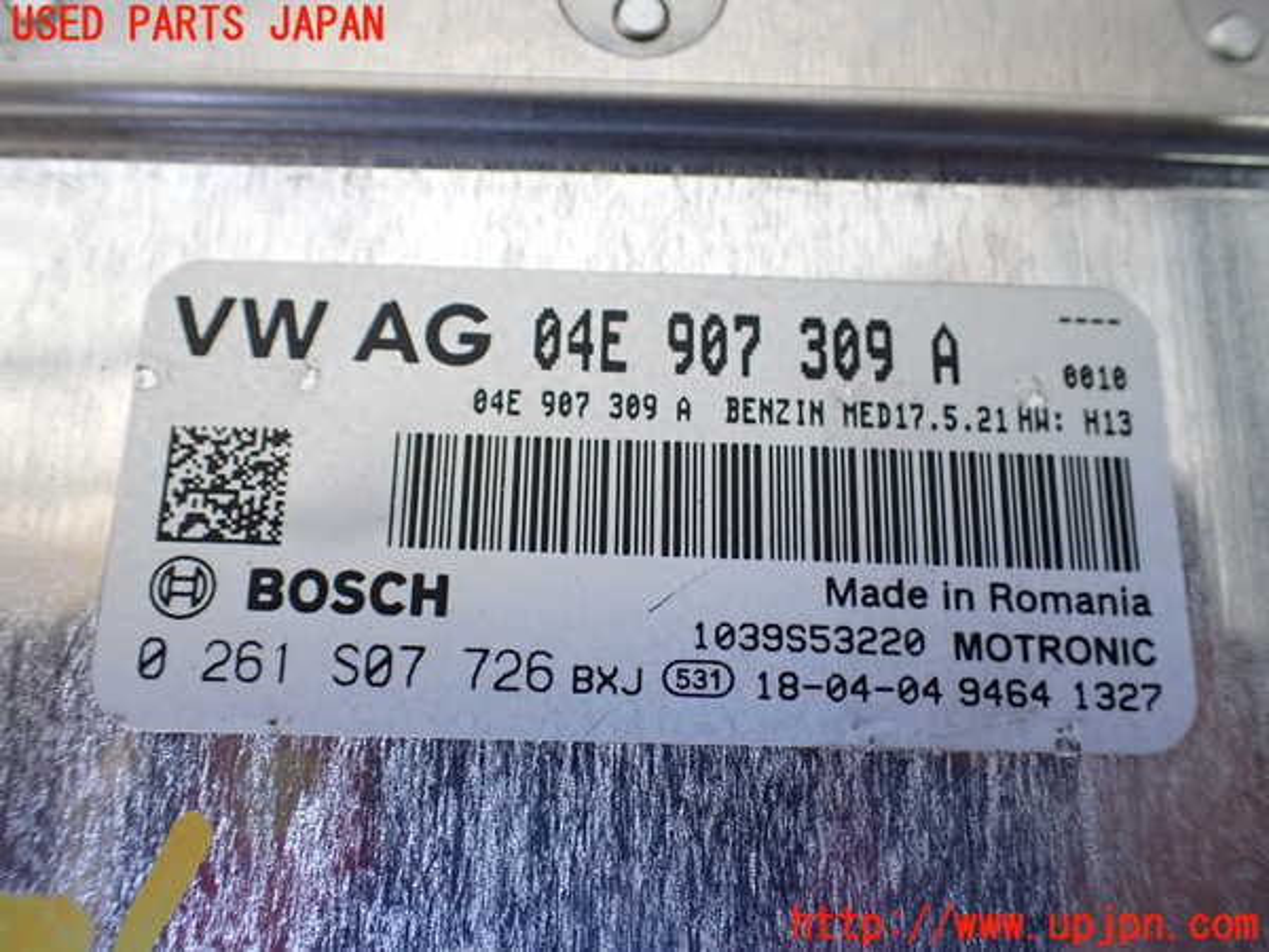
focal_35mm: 30
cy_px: 476
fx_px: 1100
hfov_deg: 60.0
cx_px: 634
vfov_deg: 46.8
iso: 400
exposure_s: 1/125
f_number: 2.3
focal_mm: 5.4
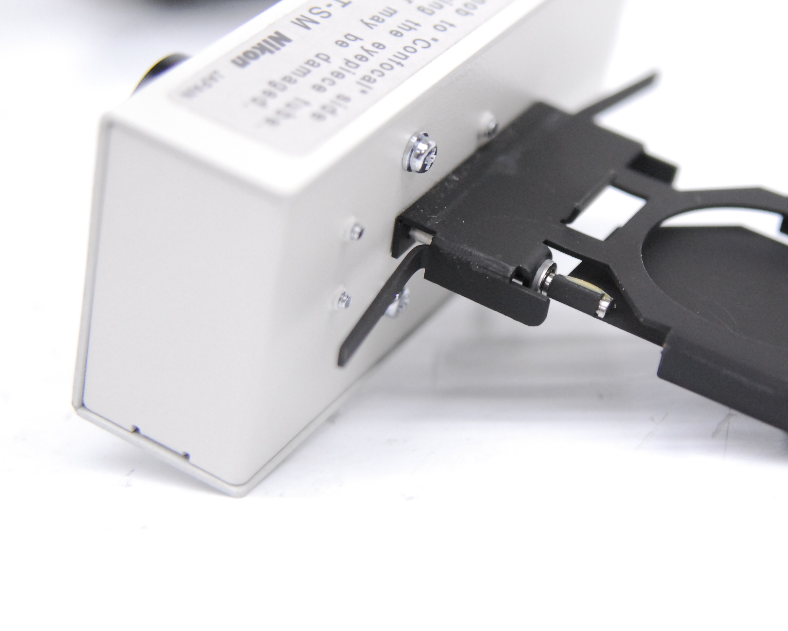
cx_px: 518
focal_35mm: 93
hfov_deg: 20.5
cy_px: 246
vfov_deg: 16.5
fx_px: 2169
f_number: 3.3
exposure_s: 1/100
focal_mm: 40
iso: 800
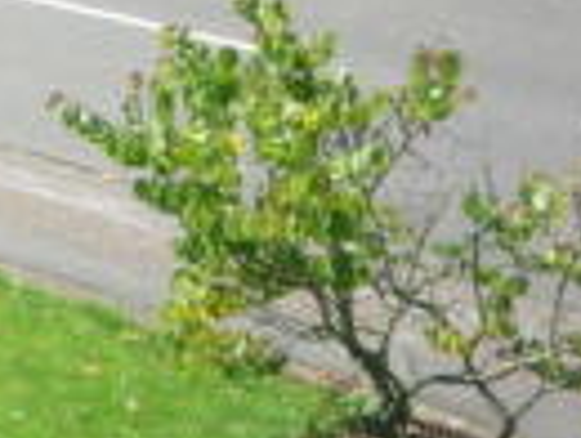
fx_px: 2253
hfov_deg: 13.7
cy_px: -154
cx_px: -311
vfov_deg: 10.8
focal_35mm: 134
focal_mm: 5.2
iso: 100
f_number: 4
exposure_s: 1/200
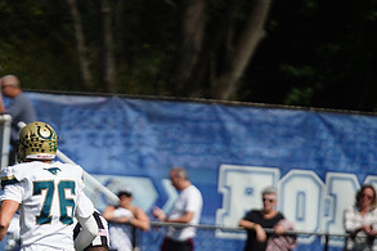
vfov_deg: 2.3
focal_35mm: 595
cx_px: 30
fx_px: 6227
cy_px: 208
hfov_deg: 3.5
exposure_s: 1/8000
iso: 400
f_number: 2.8
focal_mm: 300
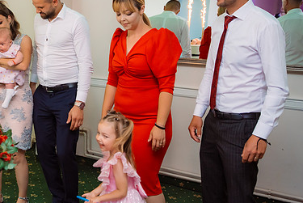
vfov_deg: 26.0
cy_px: 76
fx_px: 438
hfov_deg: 36.5
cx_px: 48
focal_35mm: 52
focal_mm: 29
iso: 1000
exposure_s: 1/125
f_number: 2.8
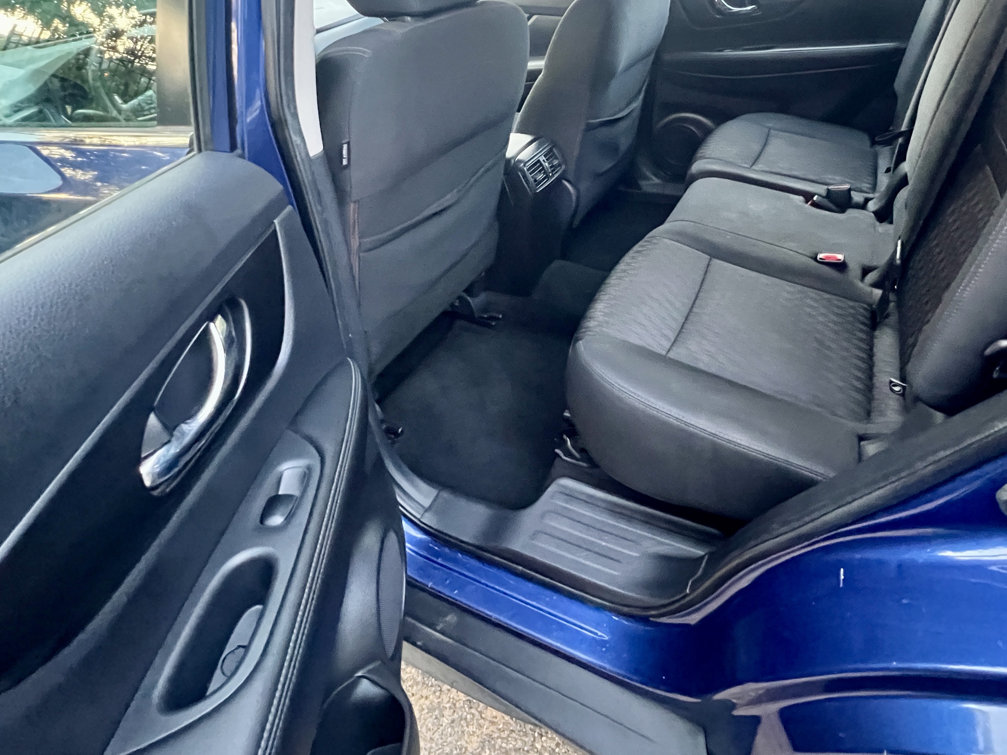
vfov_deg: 65.5
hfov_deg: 84.2
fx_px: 553
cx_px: 569
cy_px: 213
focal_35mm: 19
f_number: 1.8
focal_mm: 1.57
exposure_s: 1/39
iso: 1250
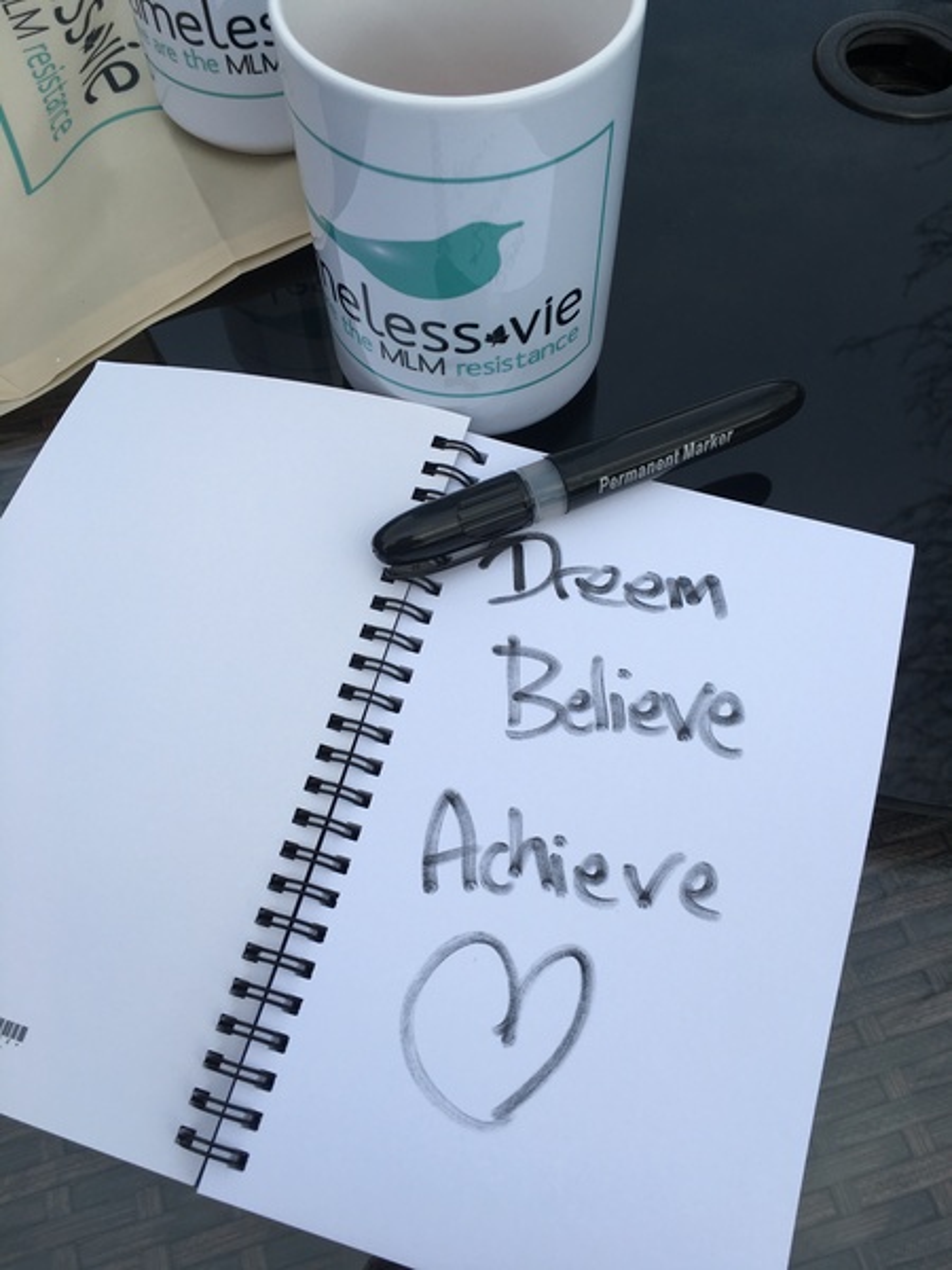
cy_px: 635
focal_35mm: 29
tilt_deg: -60.1
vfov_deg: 61.7
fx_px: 1063
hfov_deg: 48.2
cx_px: 476
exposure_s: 1/801
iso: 25
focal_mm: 4.15
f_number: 2.2
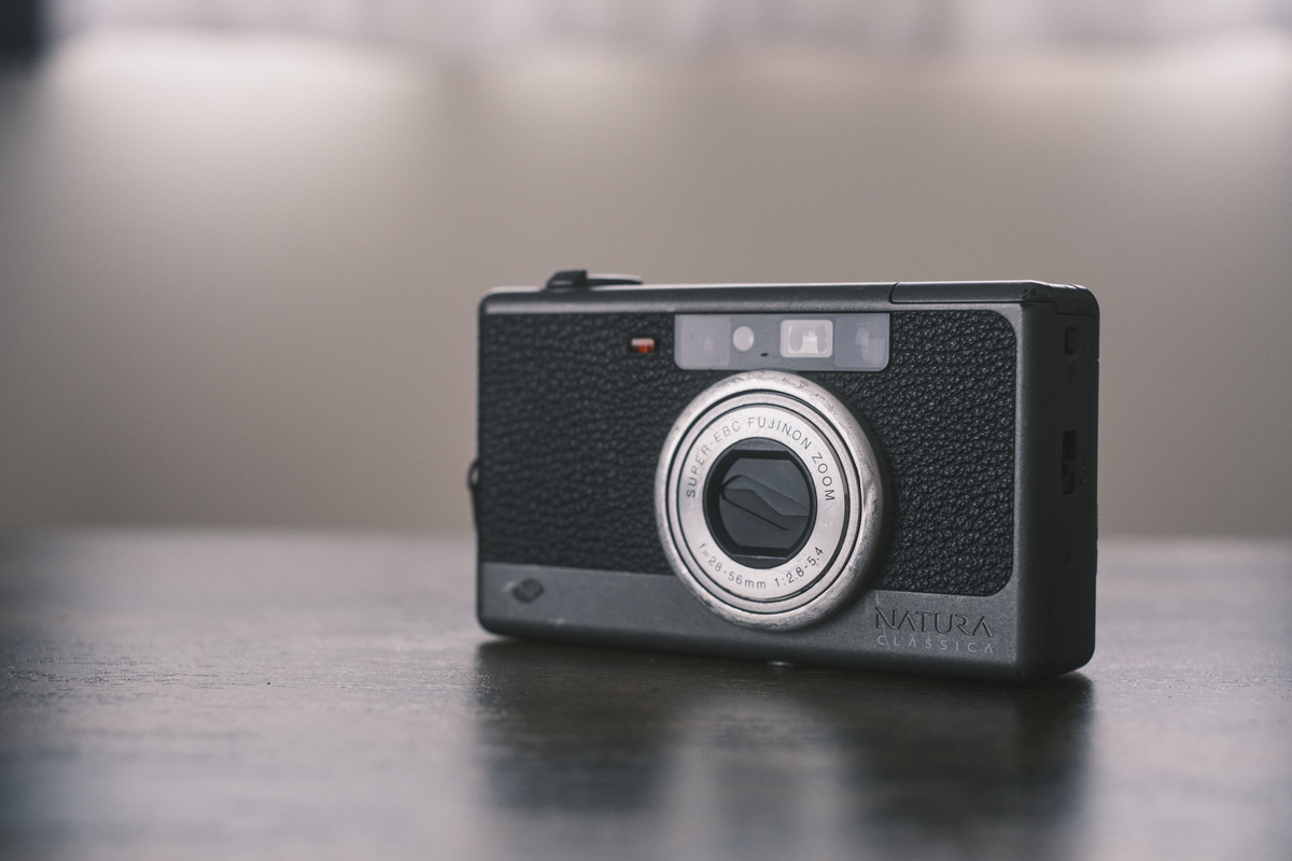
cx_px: 646
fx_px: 1902
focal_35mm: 53
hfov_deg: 37.5
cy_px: 430
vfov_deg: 25.5
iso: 1000
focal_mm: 35
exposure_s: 1/52
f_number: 4
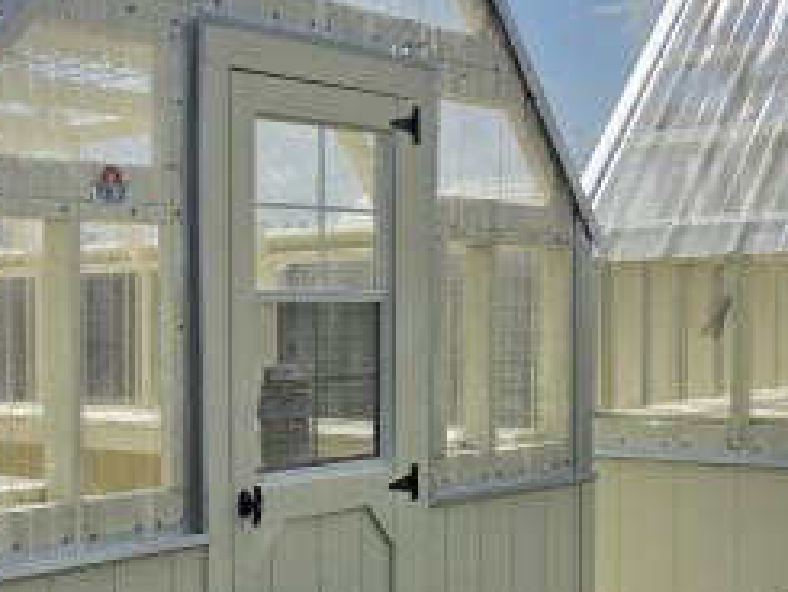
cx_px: -48
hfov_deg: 29.4
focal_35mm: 60
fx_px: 1367
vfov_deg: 24.4
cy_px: 354
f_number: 1.7
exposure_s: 1/7944
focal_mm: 6.3
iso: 50
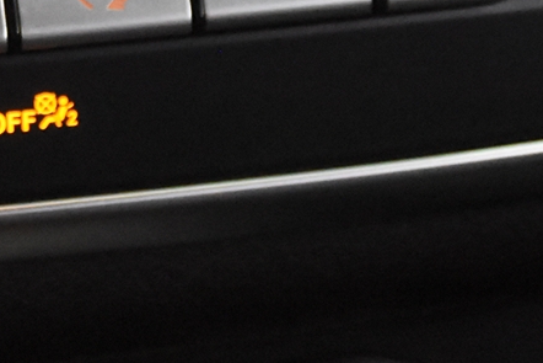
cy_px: -388
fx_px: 5115
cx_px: -112
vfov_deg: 4.0
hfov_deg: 6.0
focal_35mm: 339
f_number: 3.8
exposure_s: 1/80
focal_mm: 52
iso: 8000
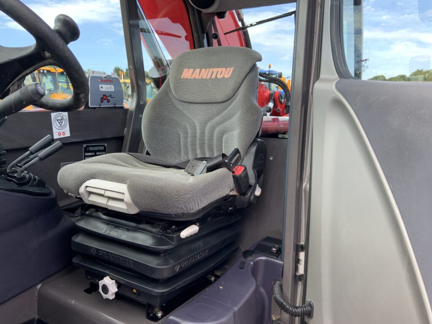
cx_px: 216
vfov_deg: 48.2
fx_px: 362
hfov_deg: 61.7
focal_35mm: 29
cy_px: 162
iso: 16
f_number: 1.8
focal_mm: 3
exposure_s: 1/171
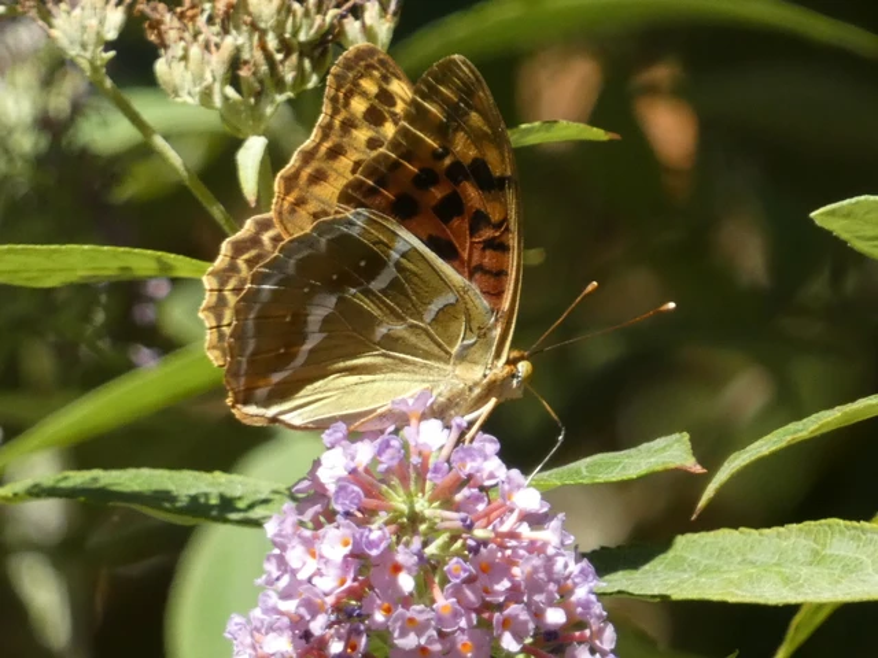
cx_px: 439
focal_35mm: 515
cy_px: 329
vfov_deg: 2.9
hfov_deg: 3.8
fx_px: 13062
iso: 320
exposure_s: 1/320
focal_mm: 92.3
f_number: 5.6
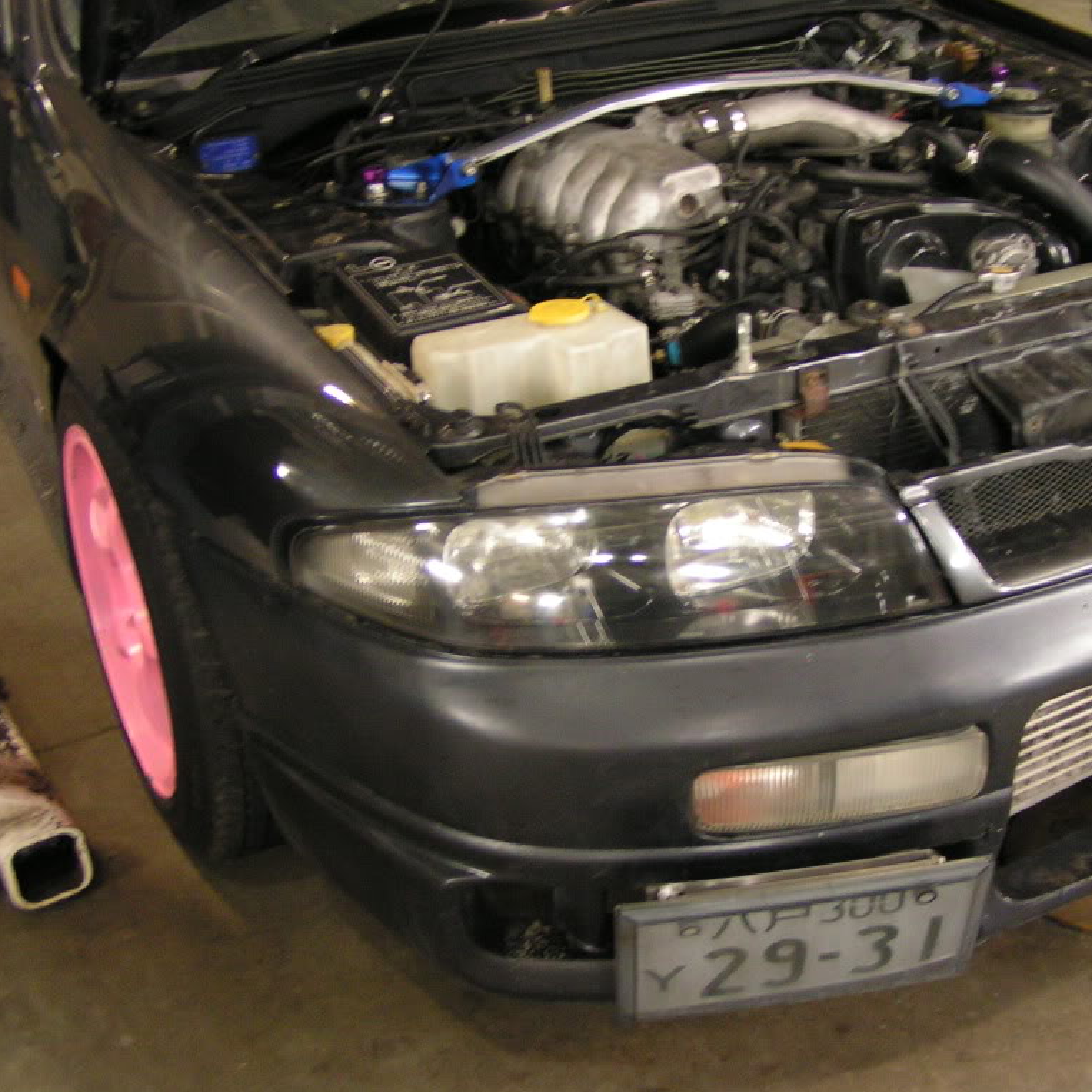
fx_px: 1606
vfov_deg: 37.6
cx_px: 680
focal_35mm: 45
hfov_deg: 37.3
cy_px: 547
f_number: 2.8
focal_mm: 5.8
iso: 200
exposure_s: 1/5
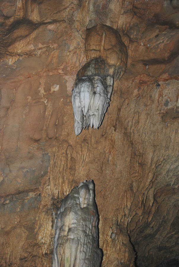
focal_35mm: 66
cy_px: 134
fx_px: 490
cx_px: 90
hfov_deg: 20.7
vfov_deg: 30.5
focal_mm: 44
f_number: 6.3
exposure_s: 1/40
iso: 400
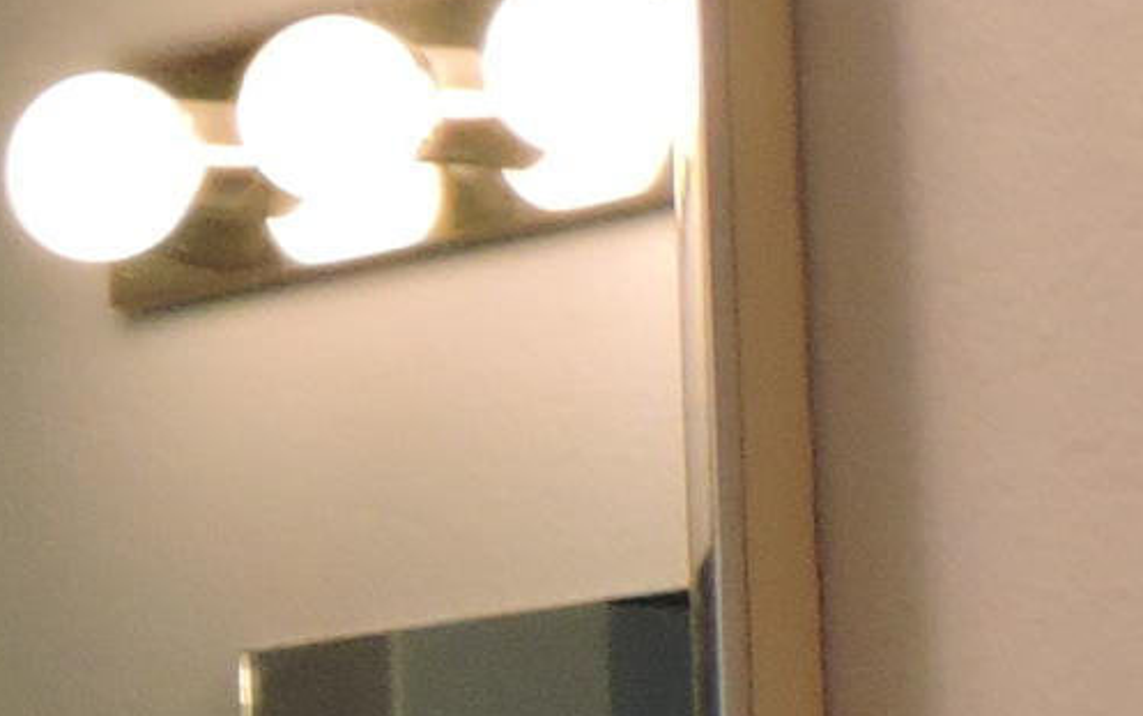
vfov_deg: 4.1
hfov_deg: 6.4
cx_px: -833
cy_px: 829
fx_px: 9972
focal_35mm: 320
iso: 360
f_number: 3.6
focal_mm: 8.9
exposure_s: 1/50
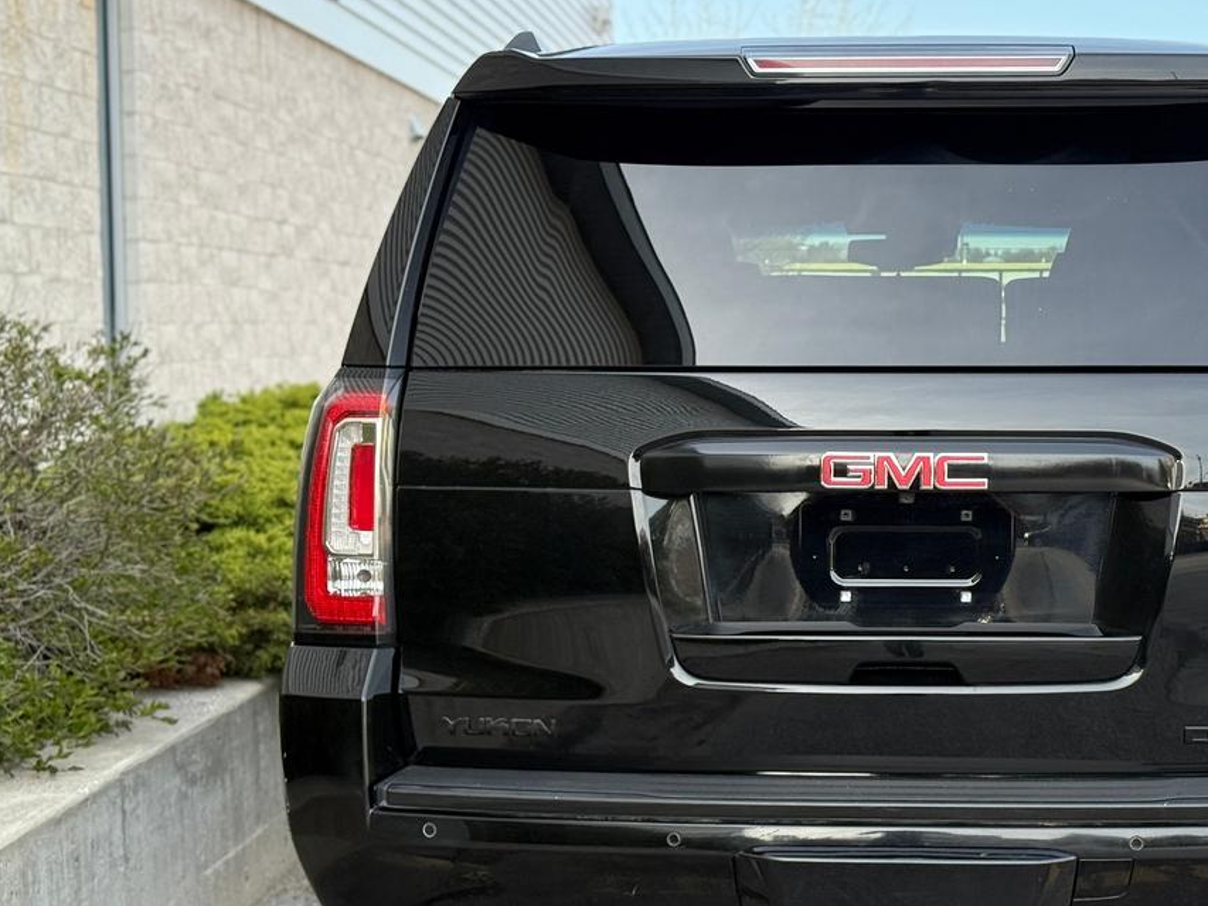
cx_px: 858
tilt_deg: -4.3
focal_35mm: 72
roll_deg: +0.0
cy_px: 511
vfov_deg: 20.4
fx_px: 2513
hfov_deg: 26.8
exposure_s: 1/466
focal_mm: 6.76
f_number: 1.78
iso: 80
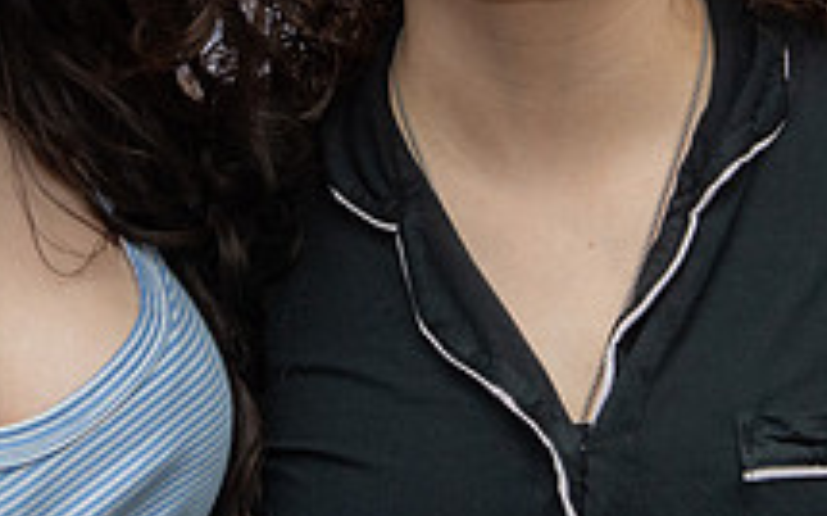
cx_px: 354
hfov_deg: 15.2
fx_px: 3108
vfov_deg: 9.4
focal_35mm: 138
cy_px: 7
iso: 1250
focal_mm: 44
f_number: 8
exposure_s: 1/640
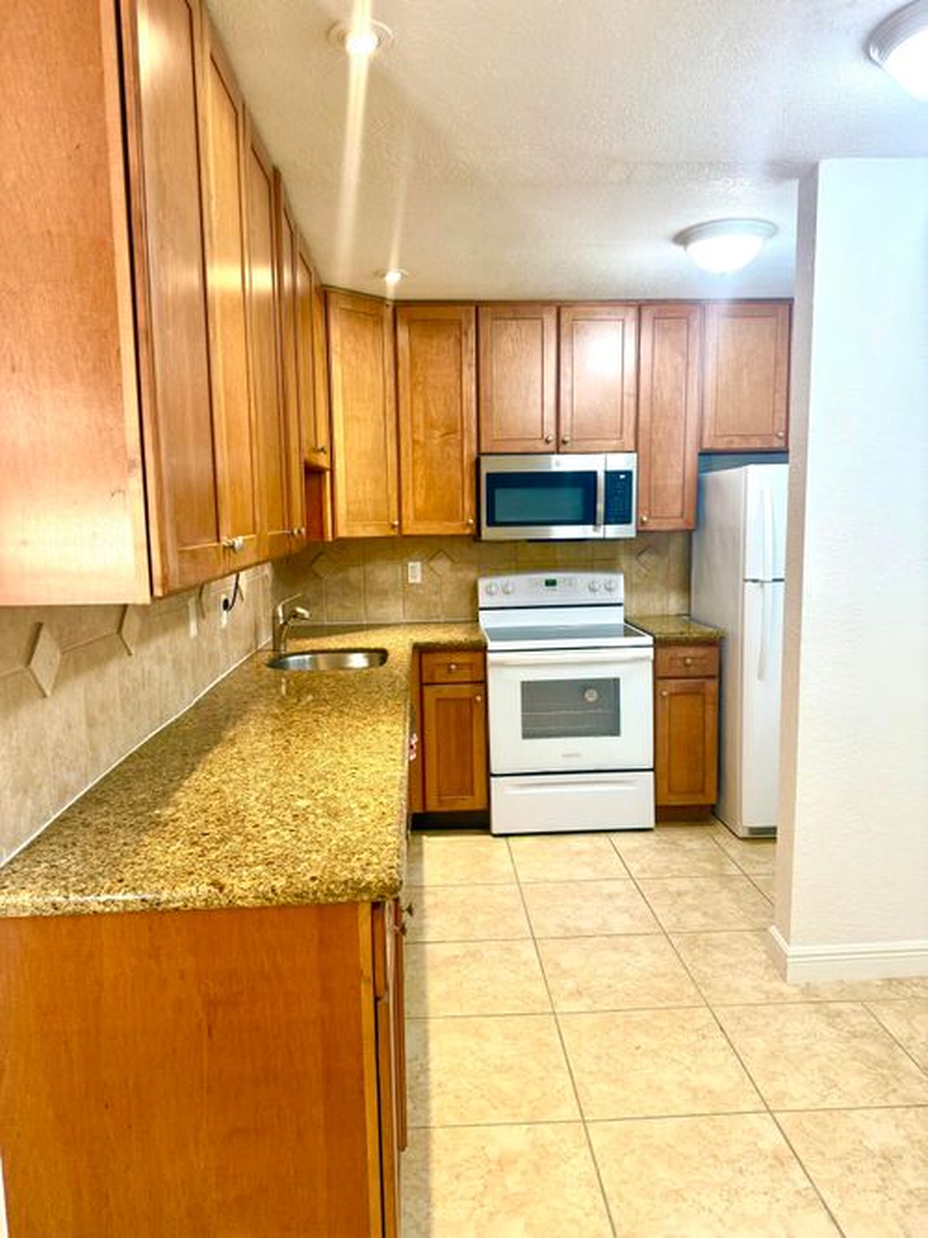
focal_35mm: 24
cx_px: 464
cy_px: 619
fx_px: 858
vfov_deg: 71.6
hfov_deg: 56.8
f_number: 1.78
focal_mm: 6.76
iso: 125
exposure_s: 1/60
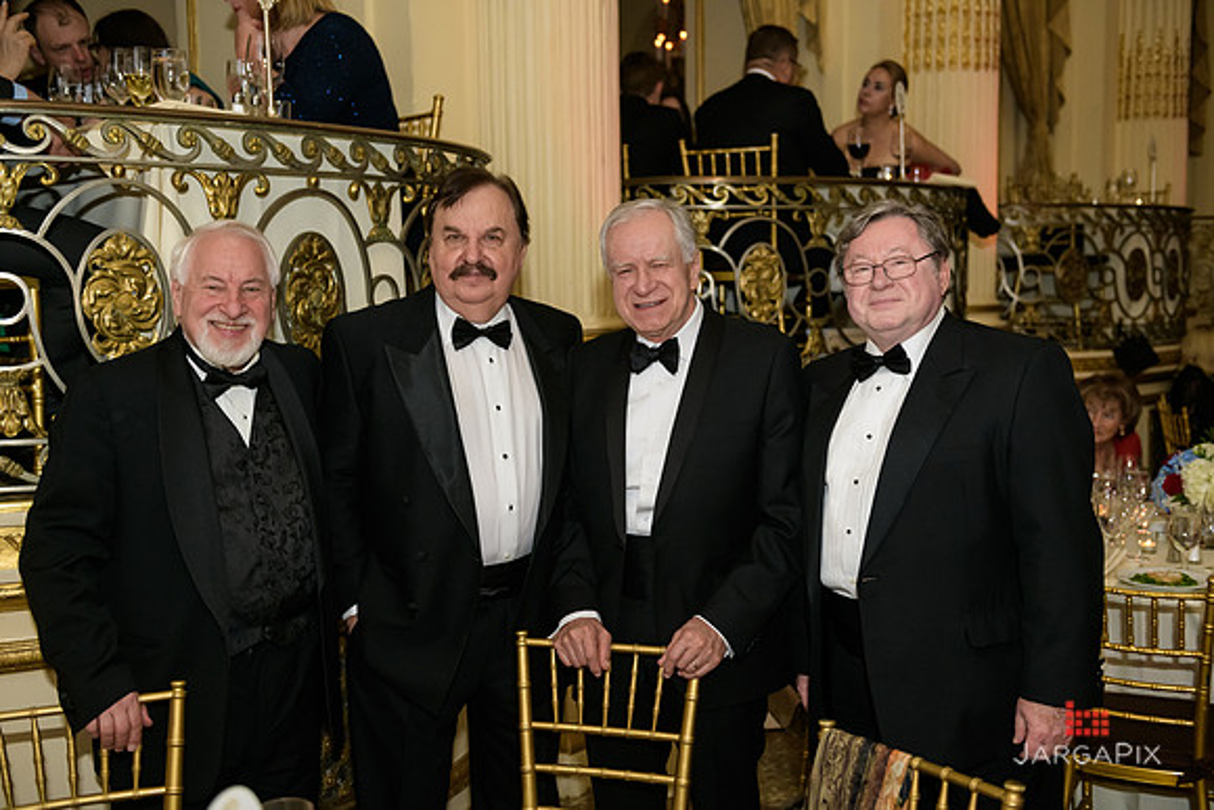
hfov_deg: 48.4
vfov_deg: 33.4
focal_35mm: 40
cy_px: 405
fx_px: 1349
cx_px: 607
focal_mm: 40
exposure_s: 1/125
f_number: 3.2
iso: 1600
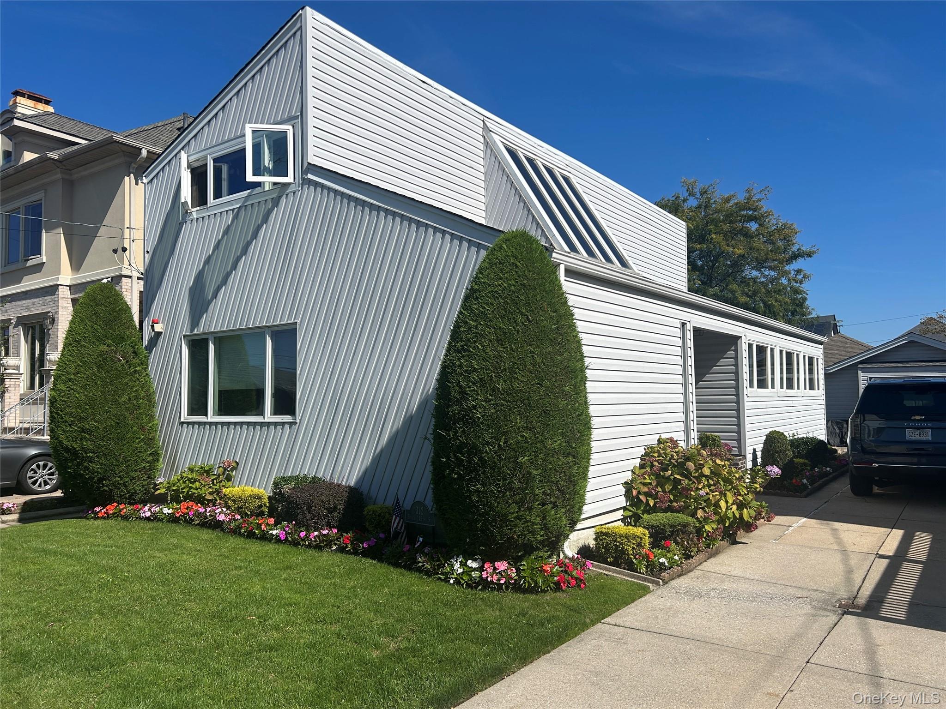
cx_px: 473
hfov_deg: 67.3
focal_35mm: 26
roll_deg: +1.6
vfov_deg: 53.1
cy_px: 354
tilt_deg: +3.3
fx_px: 711
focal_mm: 5.7
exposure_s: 1/6579
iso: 50
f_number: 1.5
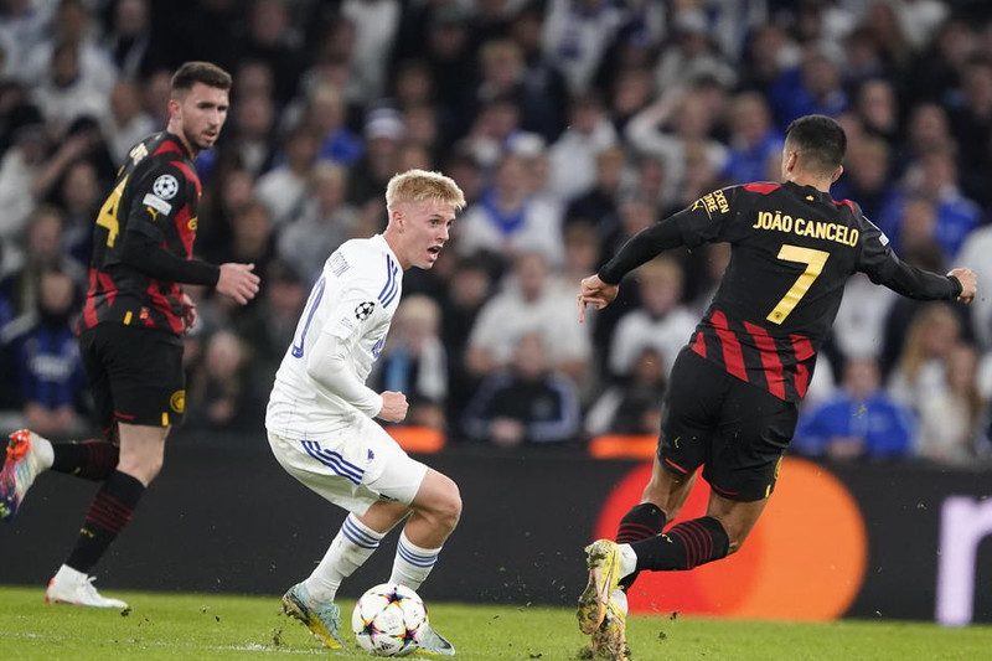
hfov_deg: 3.7
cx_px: 496
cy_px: 330
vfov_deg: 2.5
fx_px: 15427
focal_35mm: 560
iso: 5000
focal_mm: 560
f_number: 4
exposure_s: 1/1250
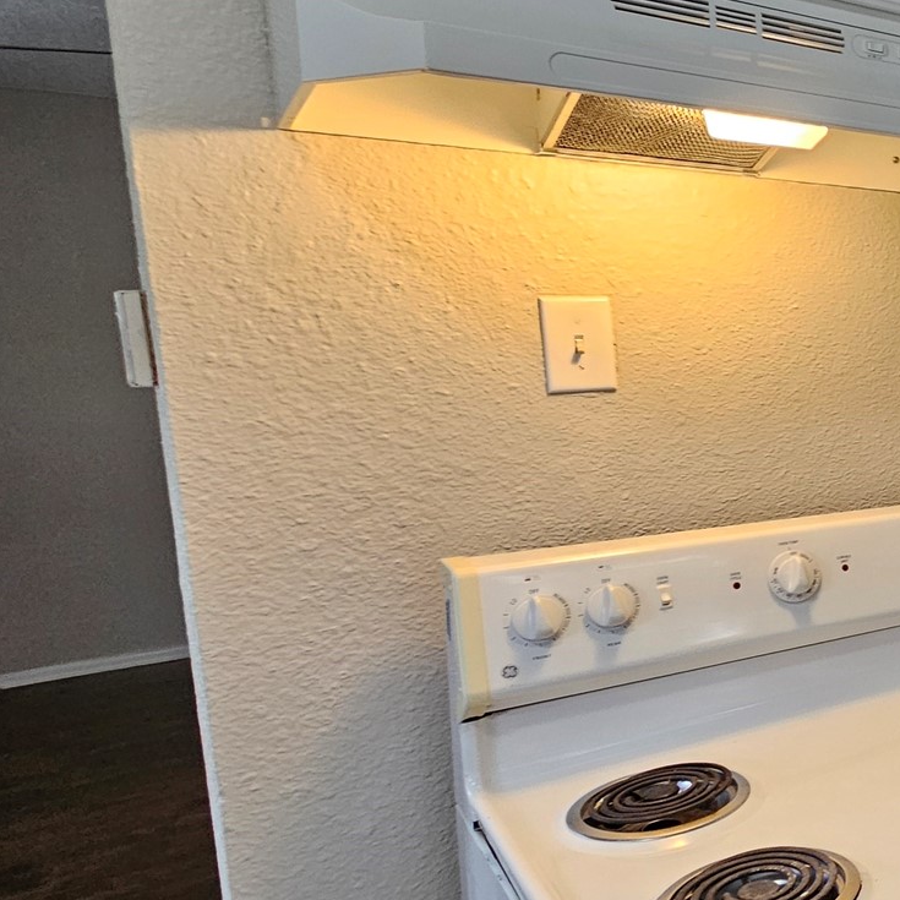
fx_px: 941
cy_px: 449
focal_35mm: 32
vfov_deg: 51.1
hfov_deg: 33.4
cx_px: 1227
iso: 160
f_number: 2.2
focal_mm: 2.2
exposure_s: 1/60
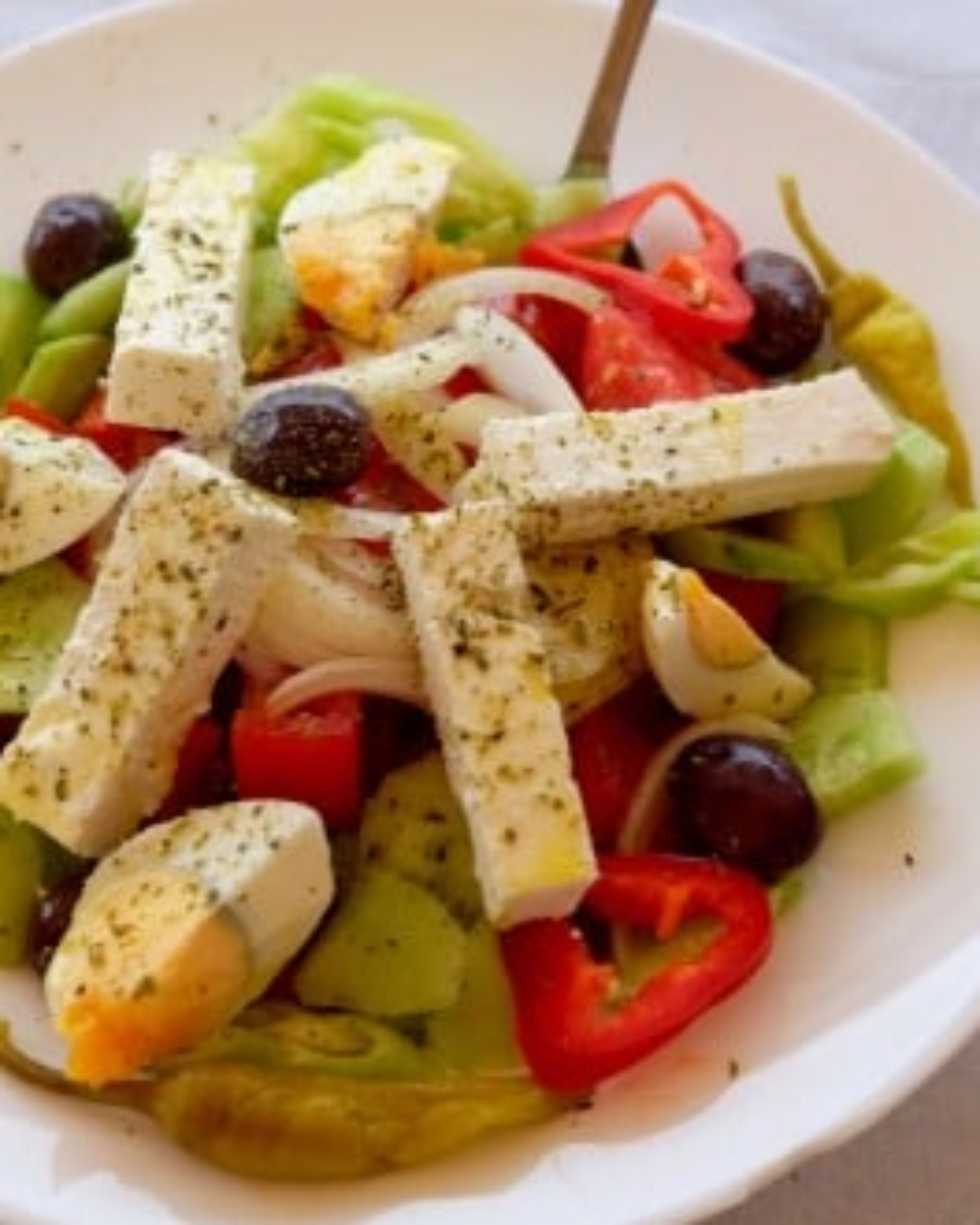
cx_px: 395
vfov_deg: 28.3
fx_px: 2429
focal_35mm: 67
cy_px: 618
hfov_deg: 22.8
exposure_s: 1/110
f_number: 3.6
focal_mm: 31.5
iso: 200
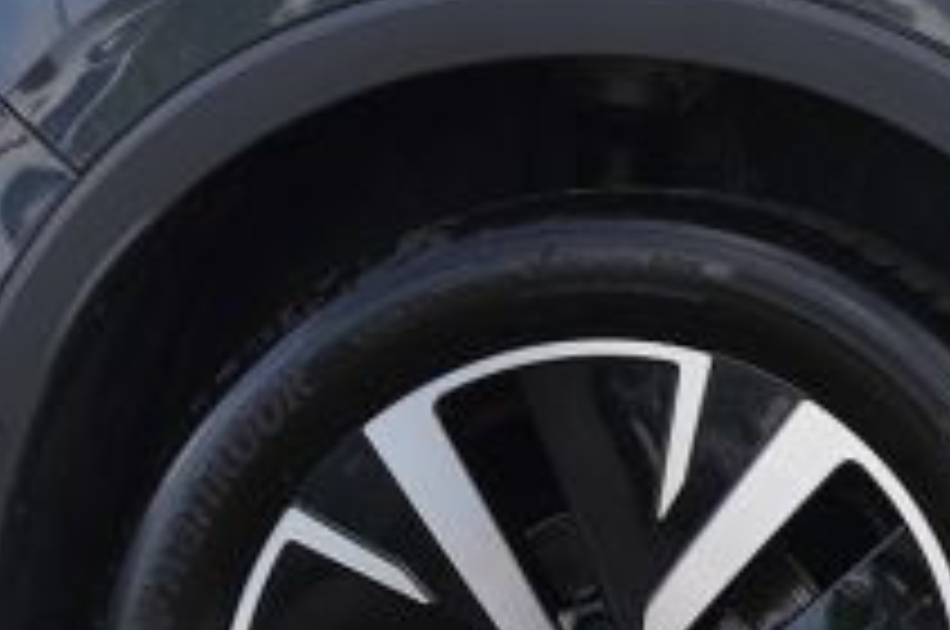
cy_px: -333
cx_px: 2593
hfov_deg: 6.3
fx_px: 8123
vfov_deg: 4.4
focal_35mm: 308
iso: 100
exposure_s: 1/100
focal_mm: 40.7
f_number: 4.5
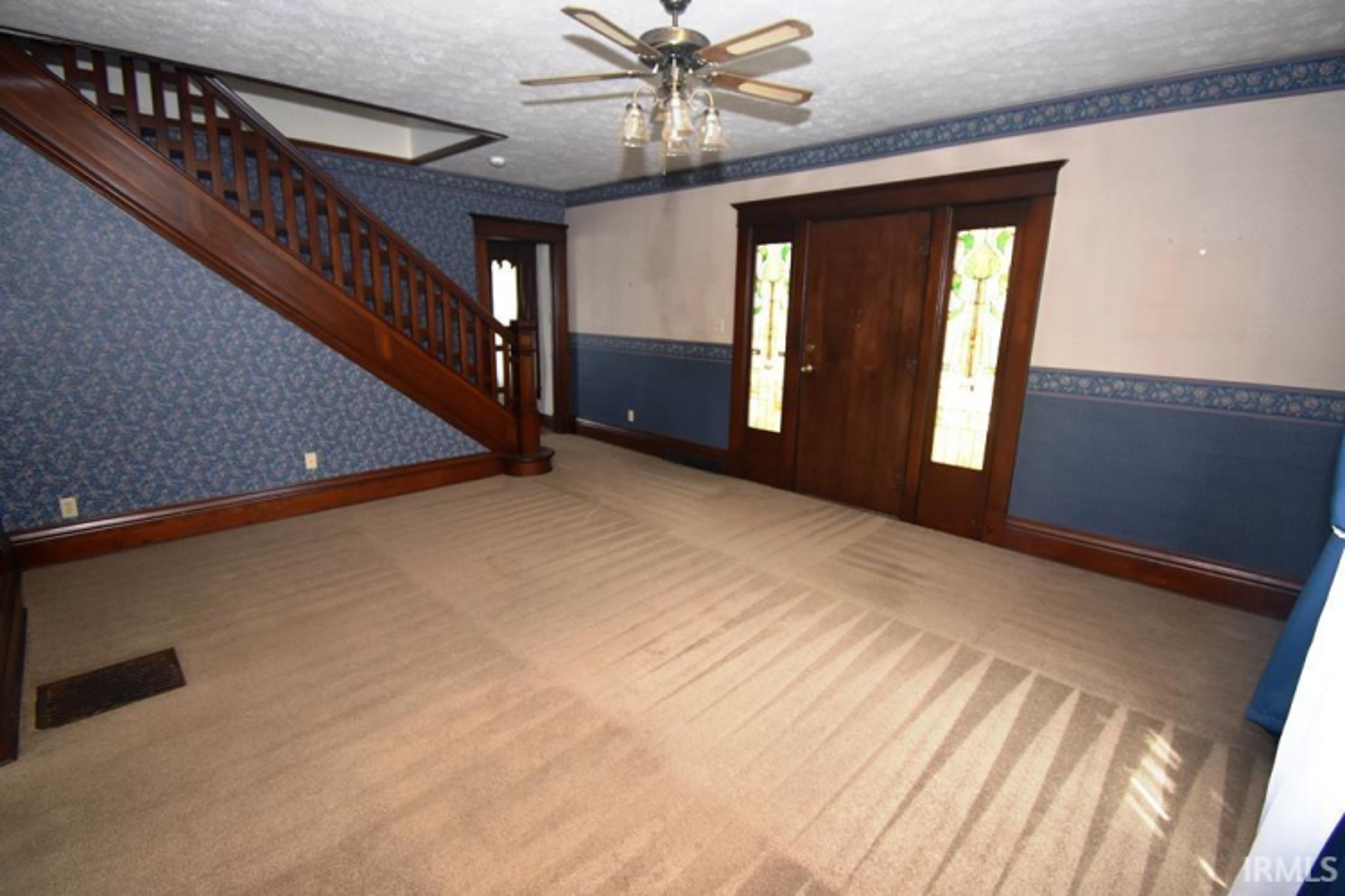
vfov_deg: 77.3
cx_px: 672
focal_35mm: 15
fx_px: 560
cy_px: 448
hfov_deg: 100.4
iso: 1000
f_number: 4.5
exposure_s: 1/60
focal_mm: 10
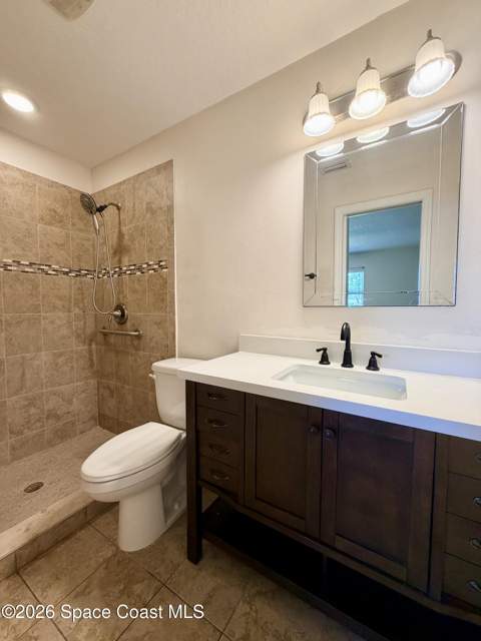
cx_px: 240
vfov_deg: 102.1
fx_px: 259
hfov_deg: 85.7
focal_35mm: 14
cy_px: 320
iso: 200
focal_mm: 2.22
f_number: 2.2
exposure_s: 1/60
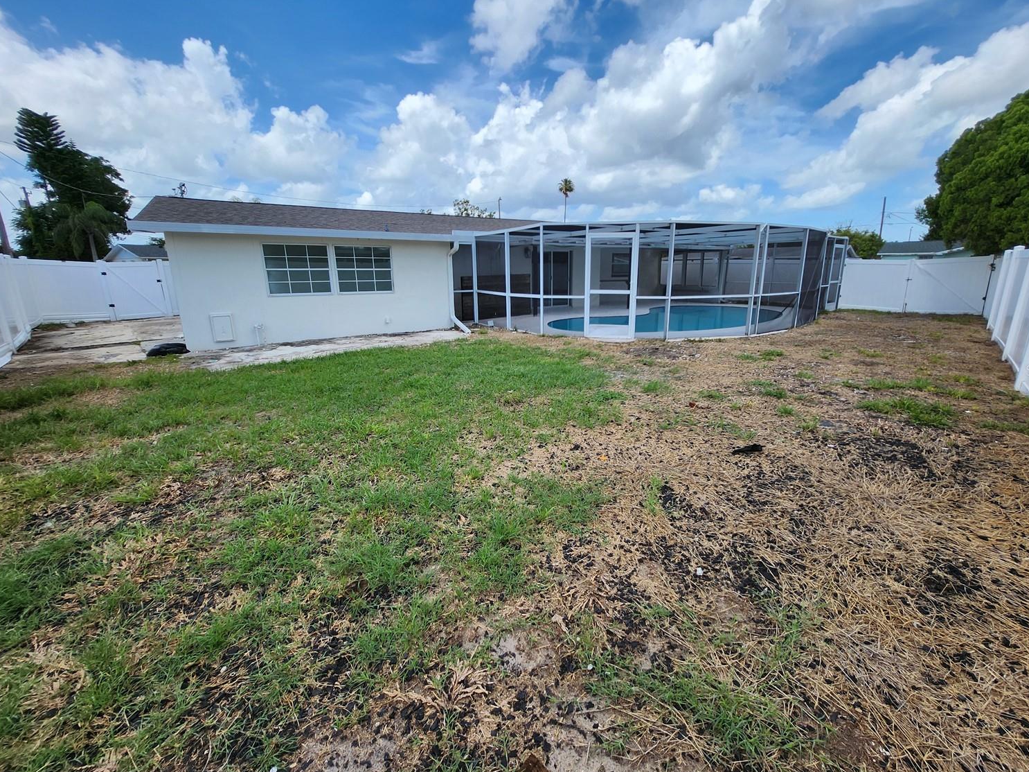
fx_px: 416
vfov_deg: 85.6
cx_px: 537
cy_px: 370
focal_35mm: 14
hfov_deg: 102.0
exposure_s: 1/919
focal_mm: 1.74
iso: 32
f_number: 2.2
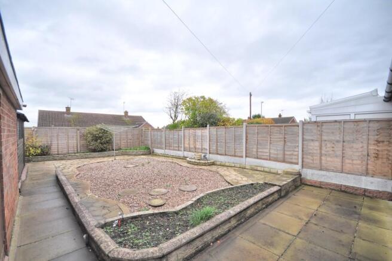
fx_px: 163
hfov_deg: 100.4
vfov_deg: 77.2
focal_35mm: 15
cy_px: 130
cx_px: 196
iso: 400
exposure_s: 1/80
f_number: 4.5
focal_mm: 10
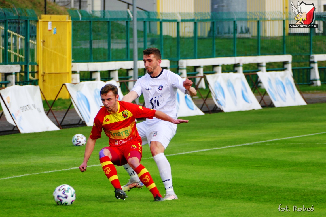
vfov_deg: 3.4
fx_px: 3622
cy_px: 108
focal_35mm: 400
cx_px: 163
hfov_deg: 5.2
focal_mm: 146
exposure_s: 1/500
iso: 160
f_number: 4
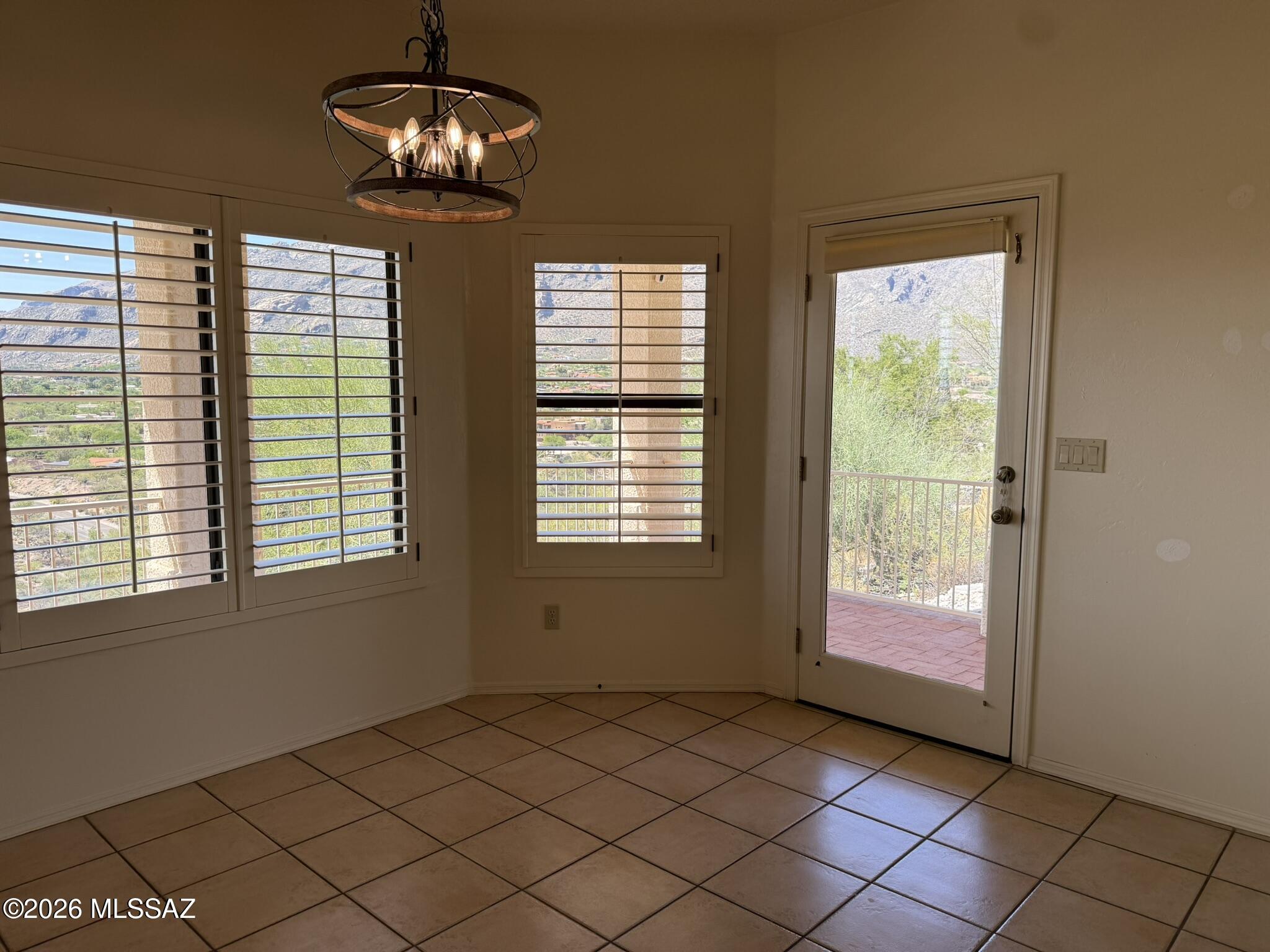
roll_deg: -0.6
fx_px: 881
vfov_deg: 56.8
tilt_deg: -5.9
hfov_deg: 71.6
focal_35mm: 24
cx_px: 635
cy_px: 476
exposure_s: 1/1075
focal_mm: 6.76
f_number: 1.78
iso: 100
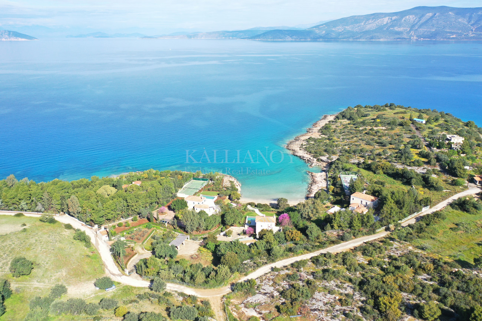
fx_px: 375
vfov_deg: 46.4
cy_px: 160
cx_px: 241
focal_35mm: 28
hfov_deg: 65.5
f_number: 2.8
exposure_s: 1/1000
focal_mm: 10.26
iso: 100
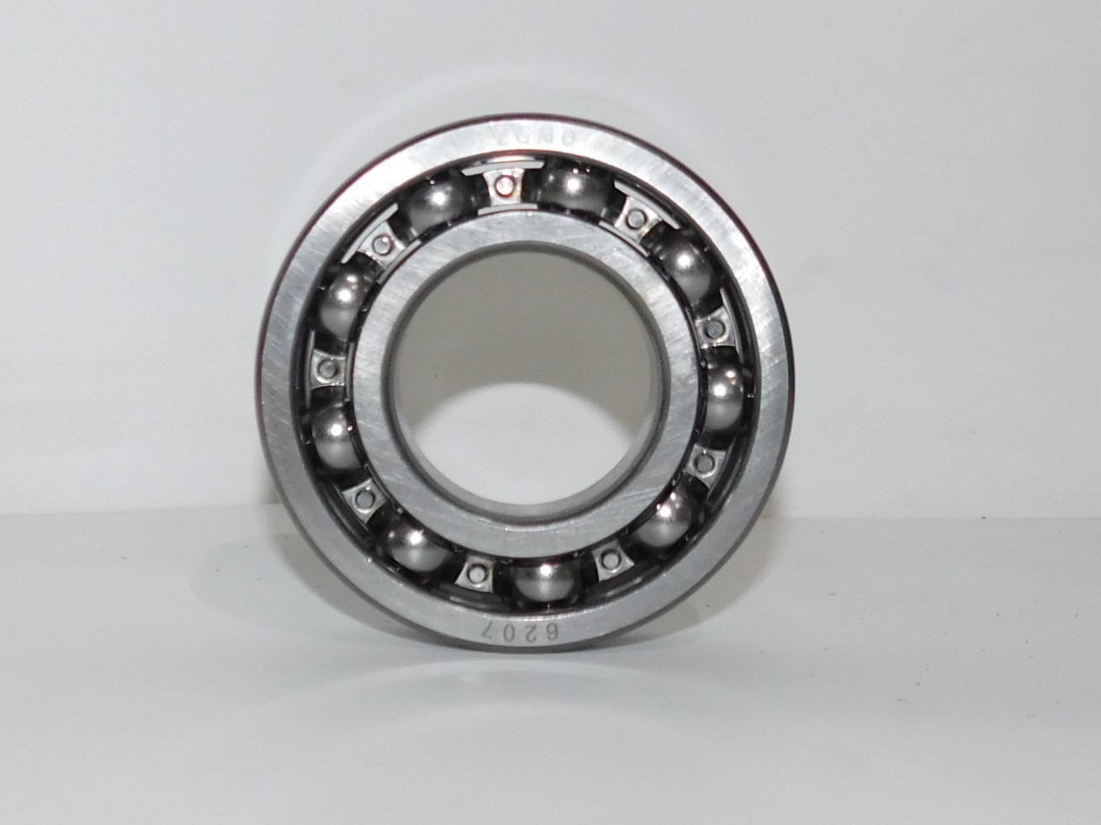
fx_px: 731
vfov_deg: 58.9
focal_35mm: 23
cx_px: 550
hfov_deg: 73.9
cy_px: 412
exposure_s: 1/30
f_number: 3
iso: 160
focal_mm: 4
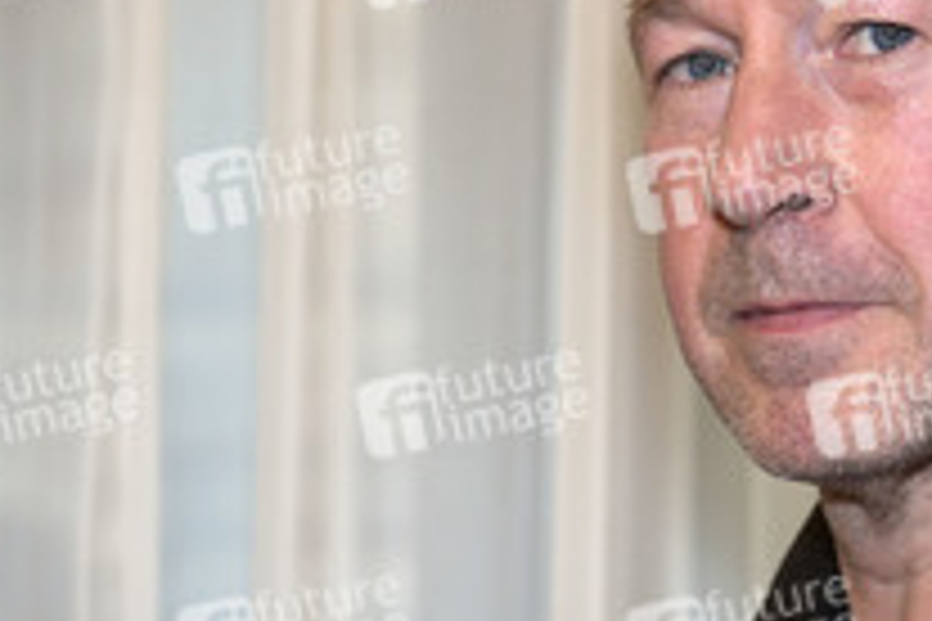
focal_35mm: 135
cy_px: 292
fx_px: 3495
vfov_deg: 10.2
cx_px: 801
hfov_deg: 15.1
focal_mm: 62
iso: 800
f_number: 4.5
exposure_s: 1/160
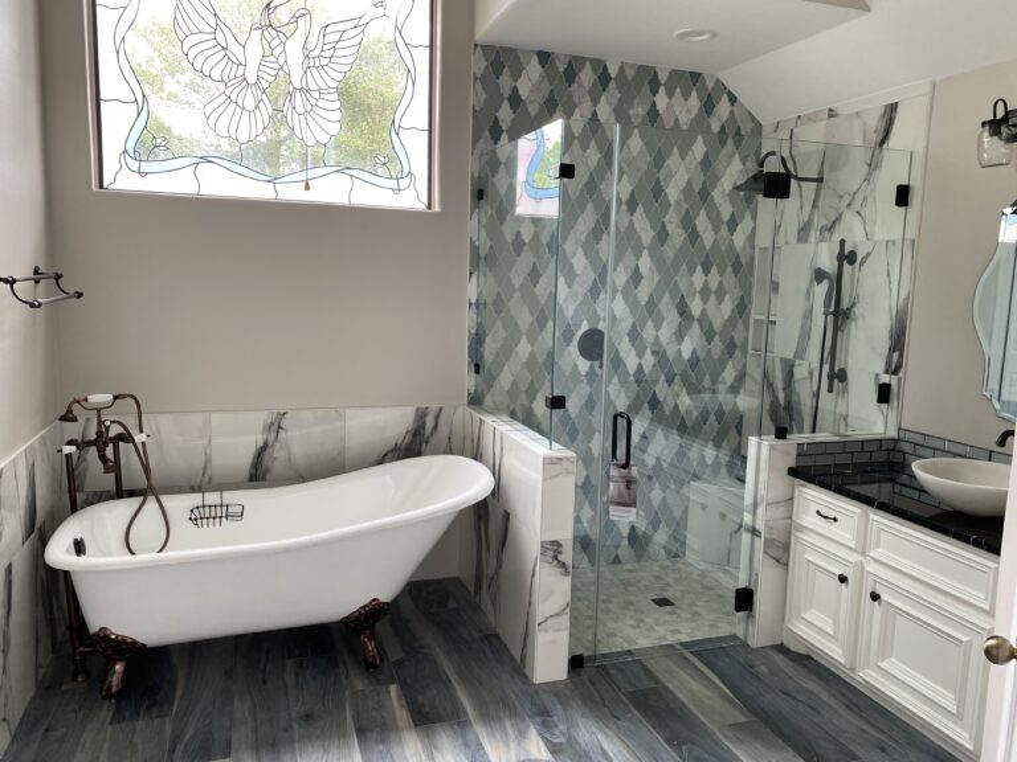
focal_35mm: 26
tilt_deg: -7.1
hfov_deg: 67.3
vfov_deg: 53.1
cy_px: 381
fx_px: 764
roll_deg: -1.9
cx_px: 508
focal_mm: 4.25
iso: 100
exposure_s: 1/121
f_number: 1.8
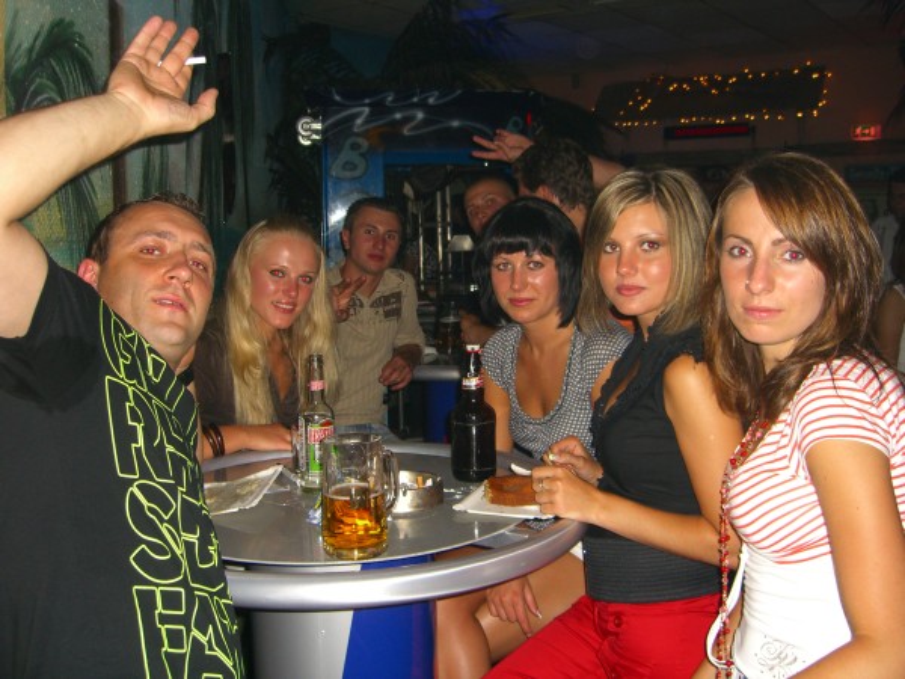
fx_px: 993
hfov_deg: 49.0
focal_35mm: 38
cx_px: 452
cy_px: 340
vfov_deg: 37.7
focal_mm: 7.9
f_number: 2.8
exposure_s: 1/60
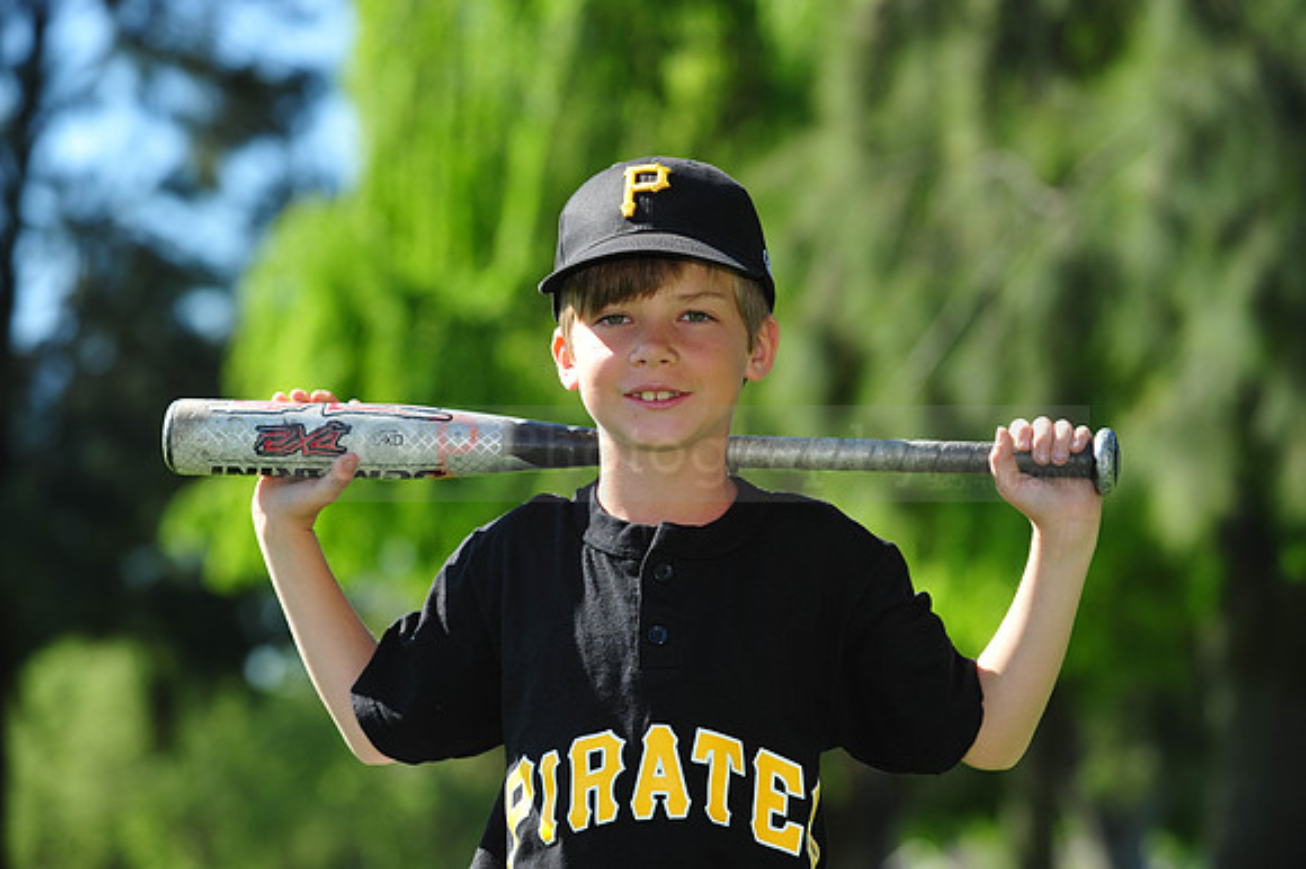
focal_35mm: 130
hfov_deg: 15.8
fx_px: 4713
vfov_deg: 10.5
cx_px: 653
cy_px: 434
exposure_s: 1/500
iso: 200
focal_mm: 130
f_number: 5
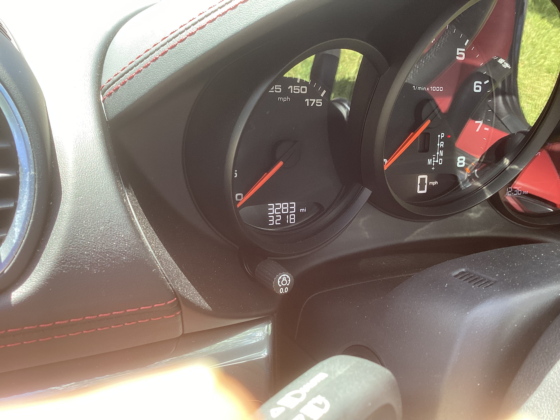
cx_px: 280
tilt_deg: -26.9
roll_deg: -8.2
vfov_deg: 45.4
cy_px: 210
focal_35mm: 31
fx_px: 502
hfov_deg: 58.4
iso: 64
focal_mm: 3.3
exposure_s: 1/120
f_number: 2.4
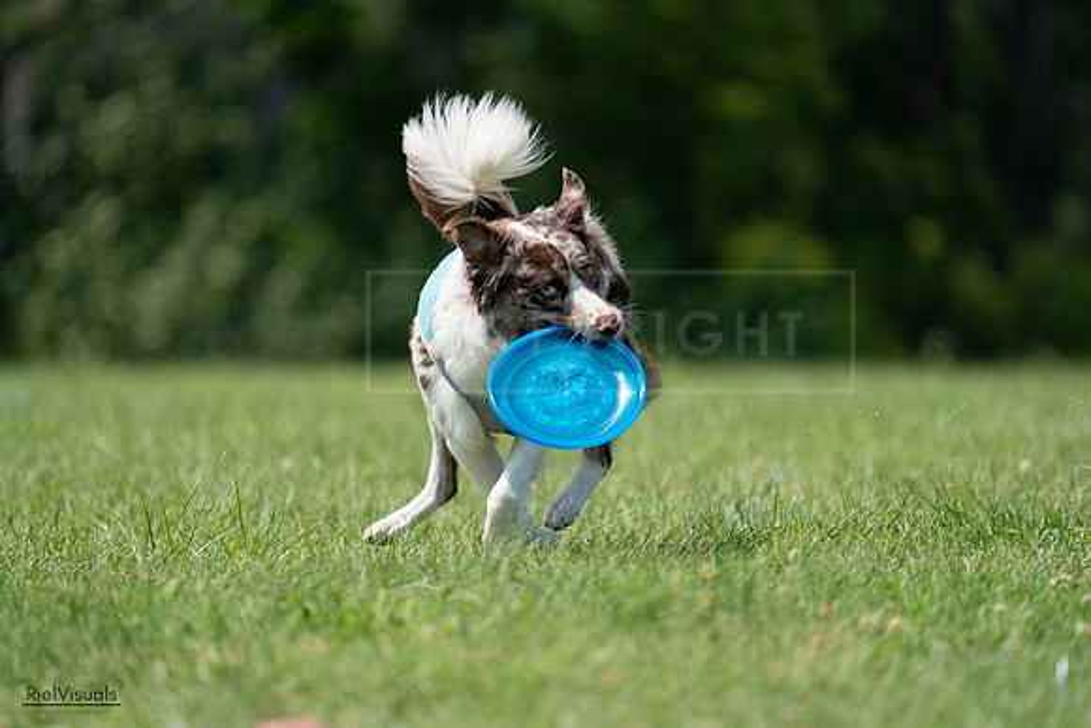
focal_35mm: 576
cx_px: 546
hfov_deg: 3.6
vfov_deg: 2.4
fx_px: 17459
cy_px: 364
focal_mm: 576
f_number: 6.3
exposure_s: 1/4000
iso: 1250
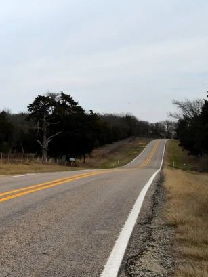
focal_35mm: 72
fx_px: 577
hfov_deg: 18.0
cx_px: -114
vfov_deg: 26.9
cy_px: 182
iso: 100
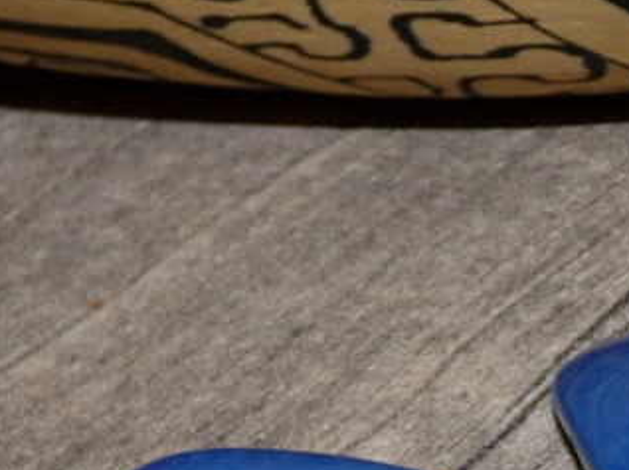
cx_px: 657
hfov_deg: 23.8
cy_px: 251
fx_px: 1416
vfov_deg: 18.9
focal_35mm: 78
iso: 80
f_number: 3.3
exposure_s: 1/125
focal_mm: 5.5
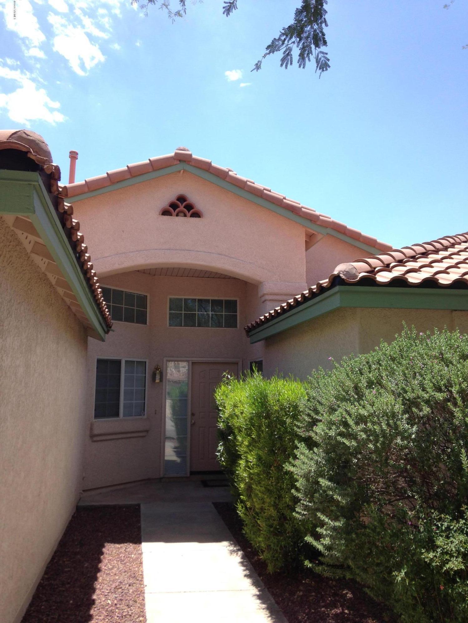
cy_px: 312
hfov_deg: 42.9
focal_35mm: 33
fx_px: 595
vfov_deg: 55.4
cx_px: 234
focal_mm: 4.12
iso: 50
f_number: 2.4
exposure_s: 1/786
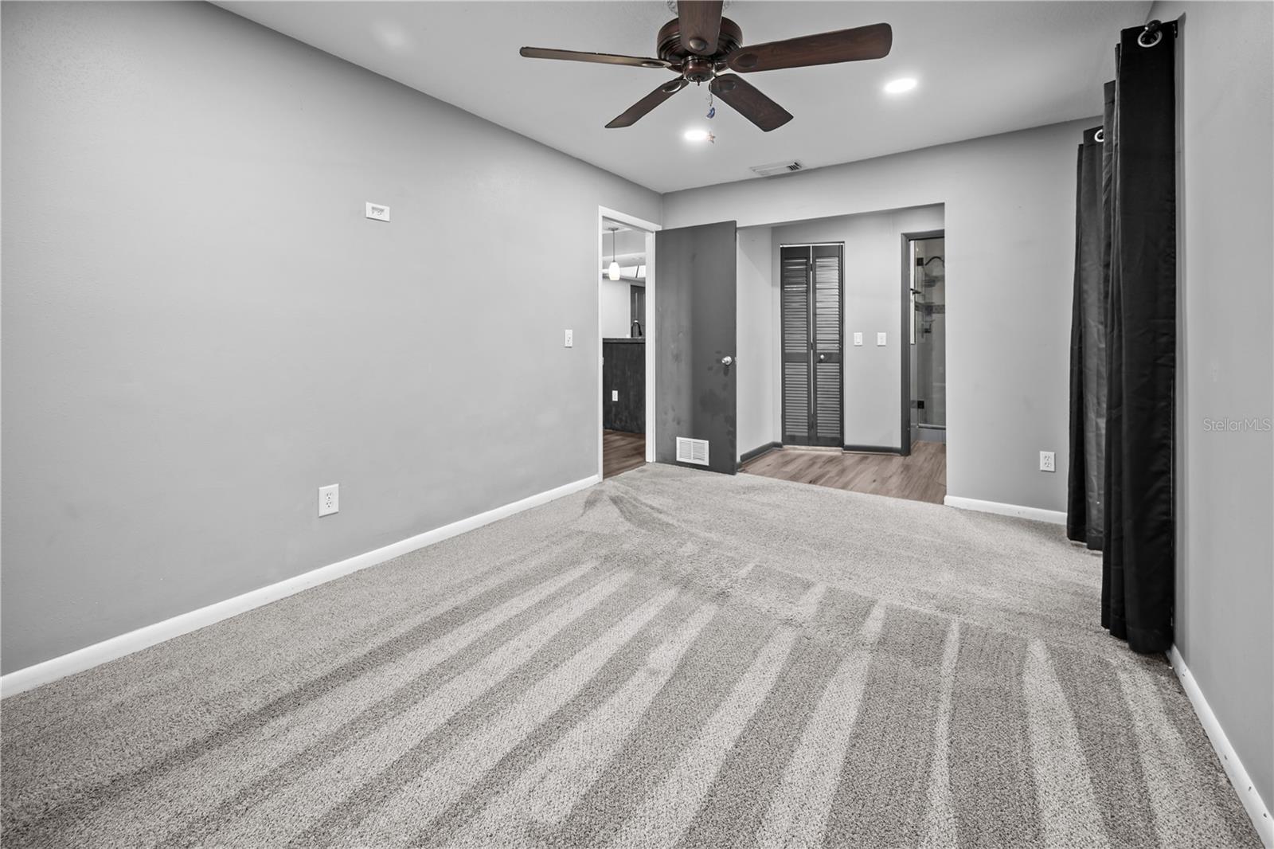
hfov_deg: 104.3
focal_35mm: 14
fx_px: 495
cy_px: 424
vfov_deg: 81.2
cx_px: 637
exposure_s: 1.3
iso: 100
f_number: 4
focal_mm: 14
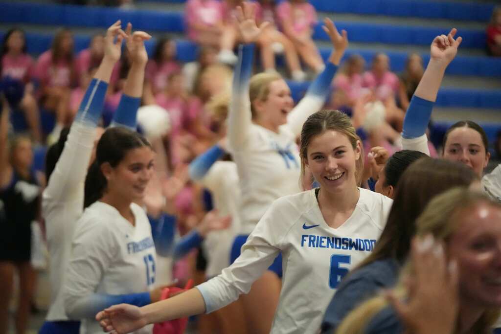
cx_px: 250
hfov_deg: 15.8
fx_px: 1809
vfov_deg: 10.6
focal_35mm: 130
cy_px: 167
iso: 20000
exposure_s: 1/4000
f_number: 2.8
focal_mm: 130
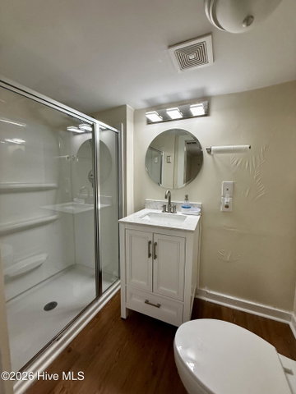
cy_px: 197
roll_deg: -0.9
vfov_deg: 102.1
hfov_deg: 85.7
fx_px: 160
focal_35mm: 14
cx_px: 148
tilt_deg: -9.5
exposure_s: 1/120
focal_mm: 2.22
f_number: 2.2
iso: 160
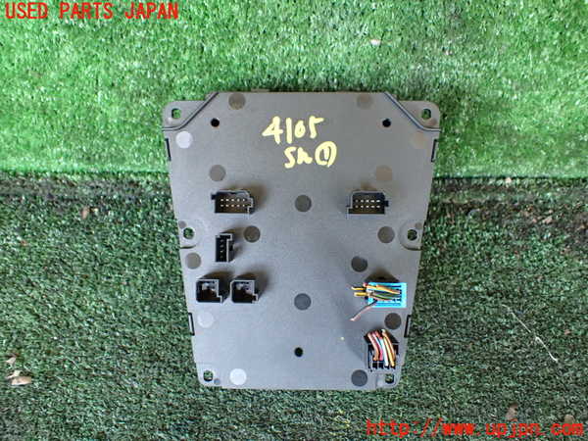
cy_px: 220
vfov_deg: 46.8
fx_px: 510
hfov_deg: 60.0
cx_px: 294
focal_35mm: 30
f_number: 2.3
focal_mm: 5.4
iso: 800
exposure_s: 1/100
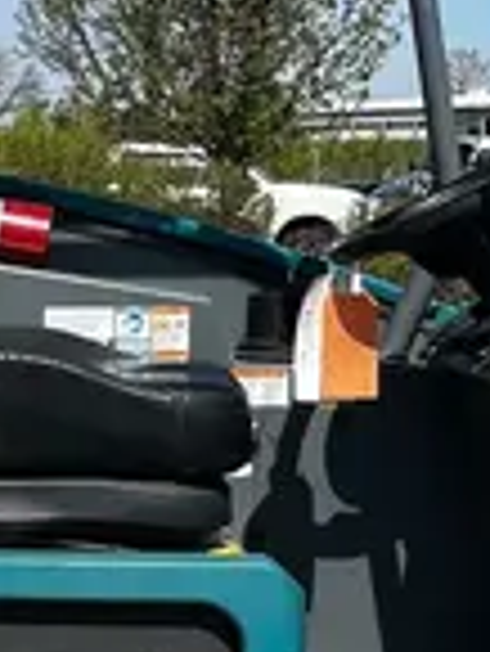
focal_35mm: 131
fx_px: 2469
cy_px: 497
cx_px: -117
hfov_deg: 11.1
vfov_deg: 15.0
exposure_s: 1/3135
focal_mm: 5.1
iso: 50
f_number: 1.6
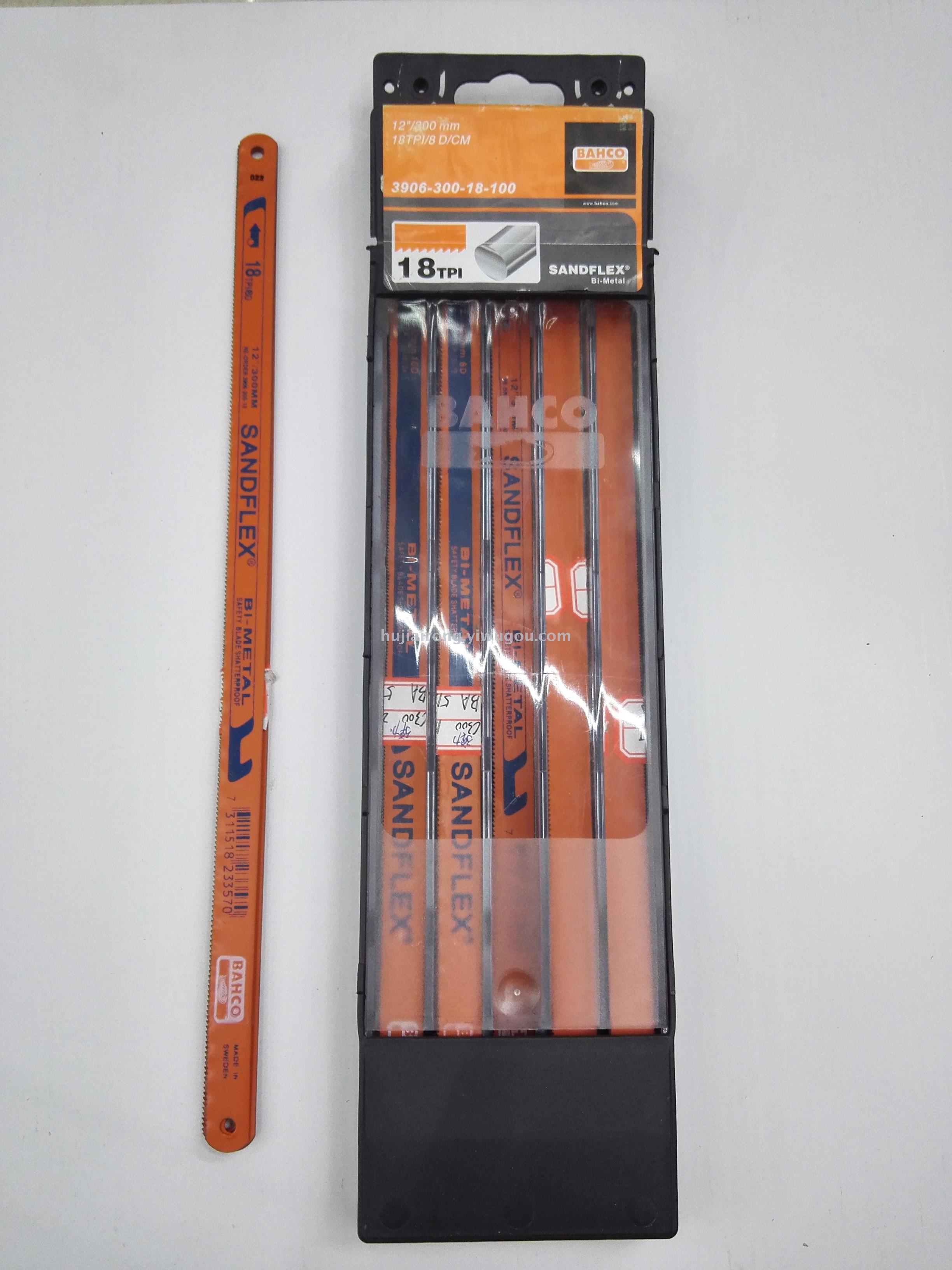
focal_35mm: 29
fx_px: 1063
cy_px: 635
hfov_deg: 48.2
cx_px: 476
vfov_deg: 61.7
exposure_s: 1/33.4
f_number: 2
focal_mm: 3.8
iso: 125
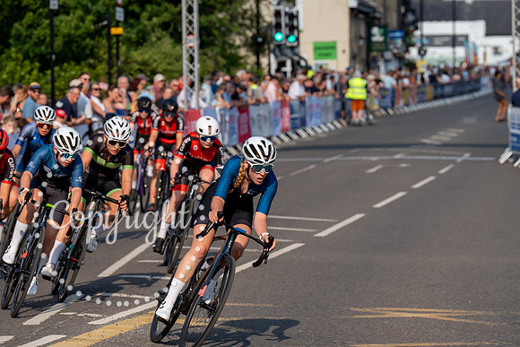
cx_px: 260
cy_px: 174
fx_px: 2716
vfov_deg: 7.3
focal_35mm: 188
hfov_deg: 10.9
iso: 160
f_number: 6.3
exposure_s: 1/1000
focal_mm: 188
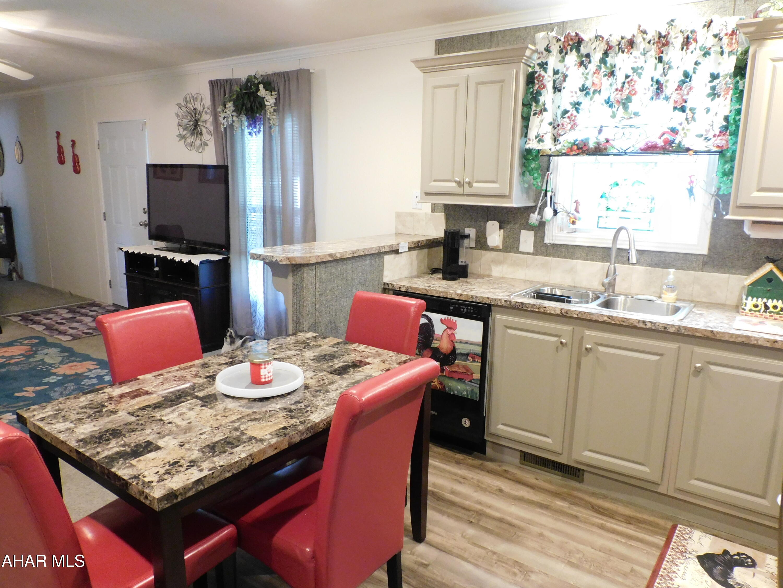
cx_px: 392
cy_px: 294
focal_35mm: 24
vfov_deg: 56.8
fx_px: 543
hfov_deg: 71.6
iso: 450
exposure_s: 1/8
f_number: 3.3
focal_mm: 4.3
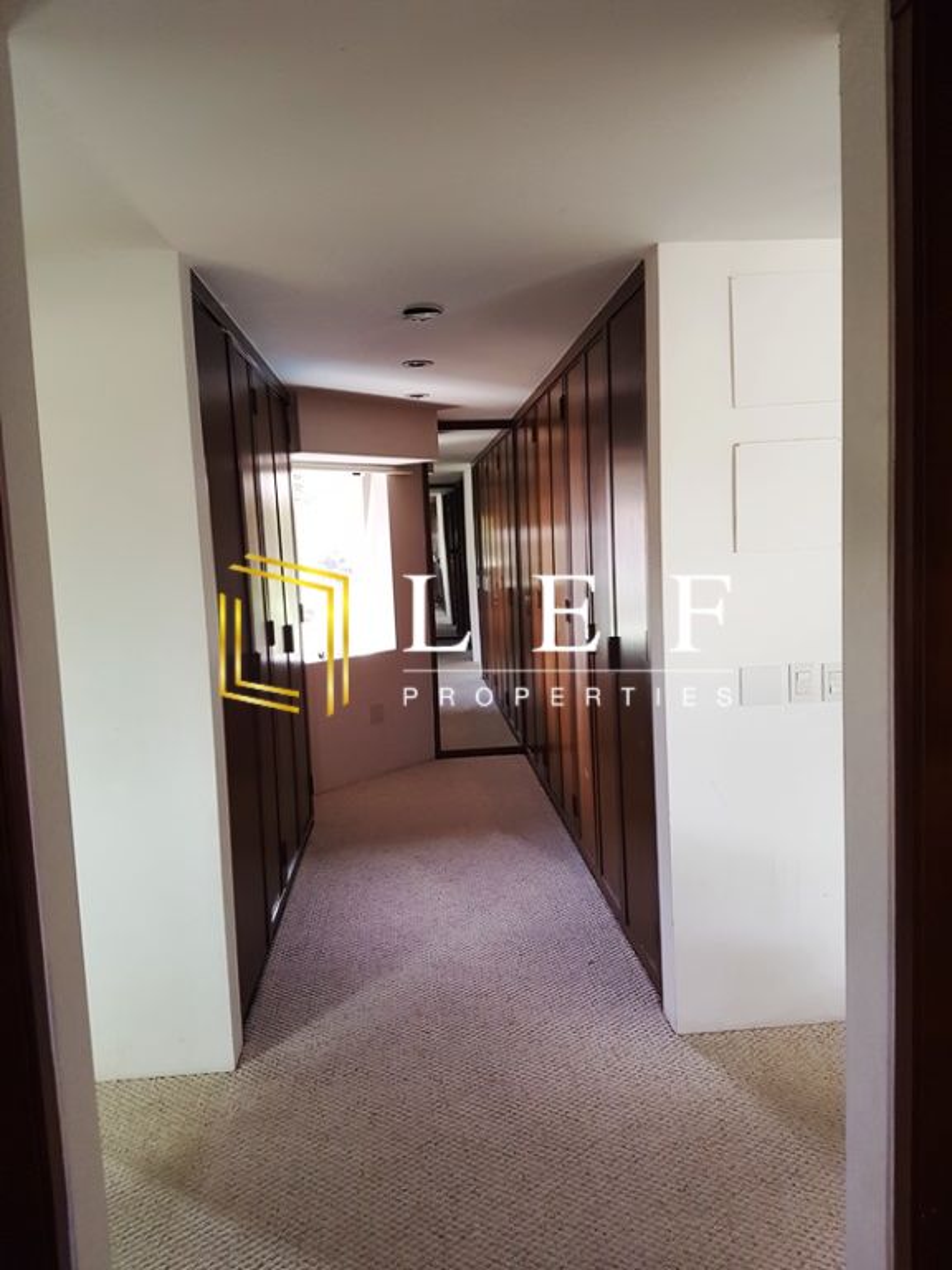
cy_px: 635
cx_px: 476
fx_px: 953
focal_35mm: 26
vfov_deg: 67.3
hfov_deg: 53.1
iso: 160
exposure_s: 1/24
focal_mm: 4.2
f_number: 1.7
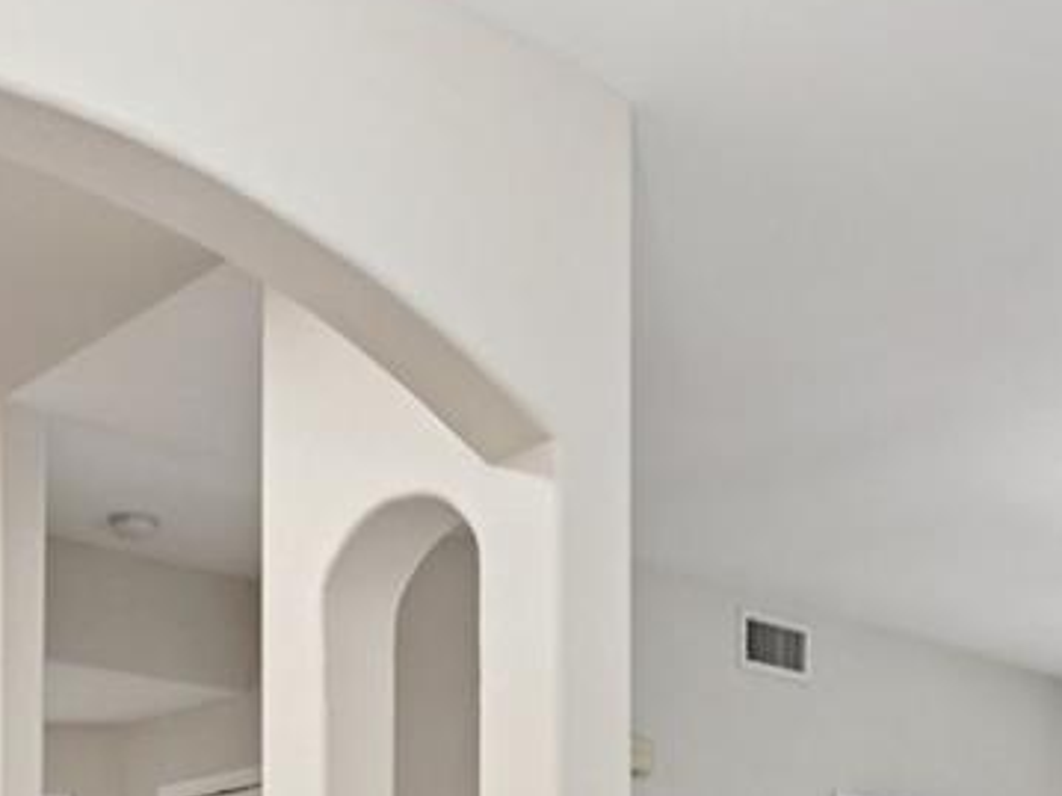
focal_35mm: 60
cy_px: 1062
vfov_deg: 21.8
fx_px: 1840
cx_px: 603
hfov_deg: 32.1
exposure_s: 1/15
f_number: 13
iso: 400
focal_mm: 14
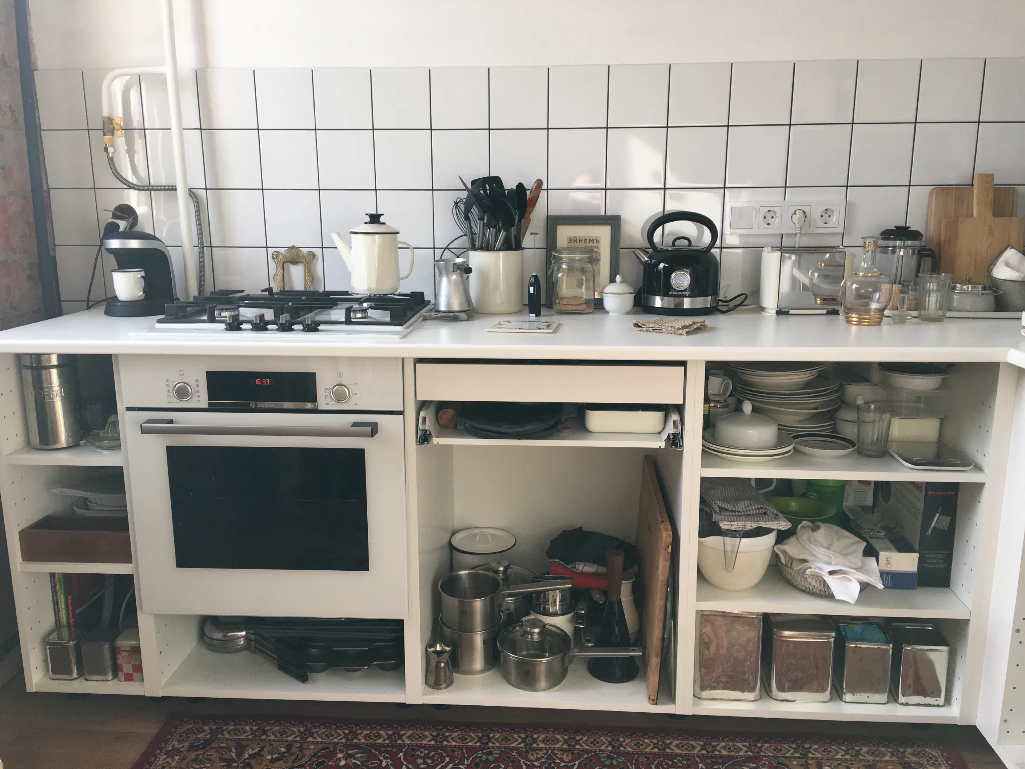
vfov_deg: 48.2
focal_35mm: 29
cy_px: 384
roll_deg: +0.0
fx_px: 859
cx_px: 512
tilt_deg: -12.0
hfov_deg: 61.7
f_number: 2.2
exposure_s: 1/100
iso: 40
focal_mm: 4.15
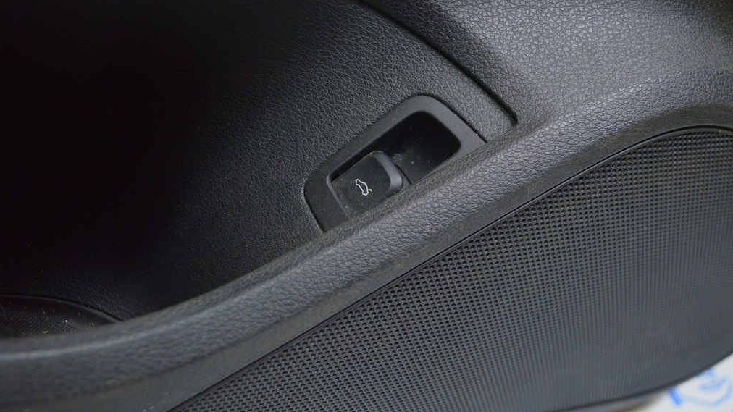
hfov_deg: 54.6
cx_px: 368
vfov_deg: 32.4
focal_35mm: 37
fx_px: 710
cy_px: 192
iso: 400
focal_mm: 23
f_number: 3.8
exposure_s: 1/40
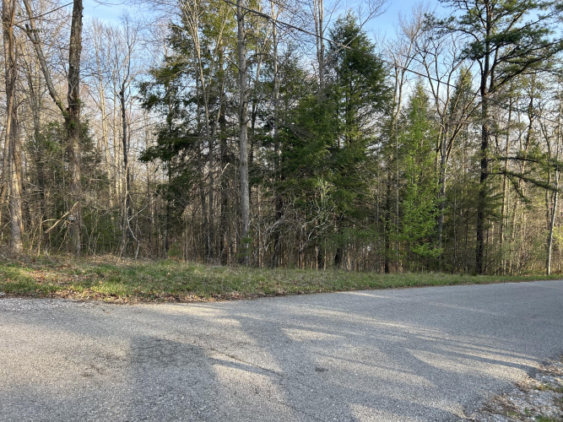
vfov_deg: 53.0
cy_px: 211
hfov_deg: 67.3
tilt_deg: -3.4
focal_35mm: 26
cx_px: 282
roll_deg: +1.7
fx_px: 423
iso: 50
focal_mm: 5.7
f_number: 1.5
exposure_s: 1/443
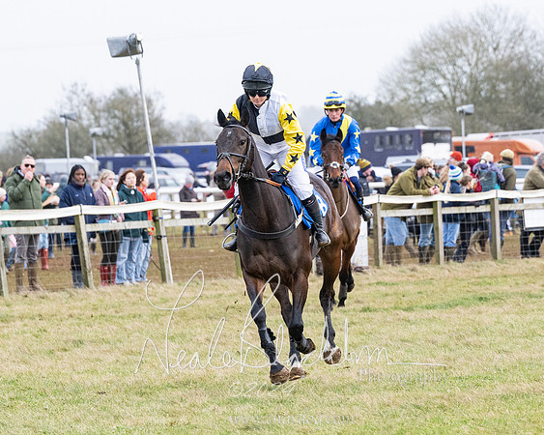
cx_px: 297
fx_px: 4457
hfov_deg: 7.0
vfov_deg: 5.6
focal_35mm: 277
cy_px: 267
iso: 800
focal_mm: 120
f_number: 4
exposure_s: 1/1250
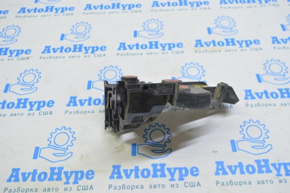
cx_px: 145
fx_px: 278
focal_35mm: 34
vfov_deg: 38.3
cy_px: 96
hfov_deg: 55.2
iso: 400
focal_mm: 23
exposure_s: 1/20
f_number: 5.6
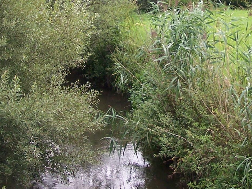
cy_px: 20
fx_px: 757
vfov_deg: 14.1
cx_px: 175
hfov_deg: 18.8
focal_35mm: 104
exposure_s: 1/160
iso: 80
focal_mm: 6.3
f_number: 2.8
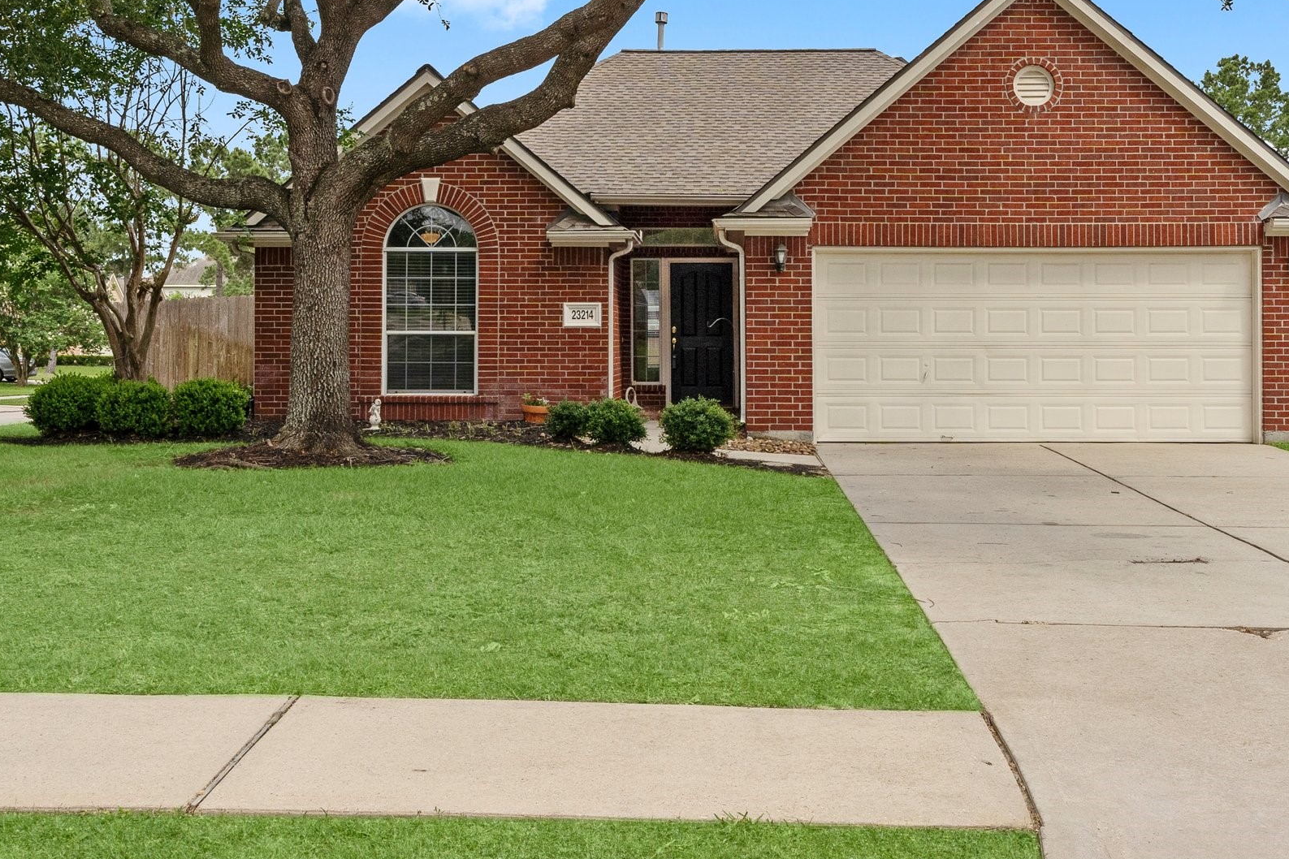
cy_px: 341
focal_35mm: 40
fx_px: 1432
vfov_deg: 33.3
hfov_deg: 48.3
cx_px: 737
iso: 640
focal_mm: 20.9
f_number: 8
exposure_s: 1/1250
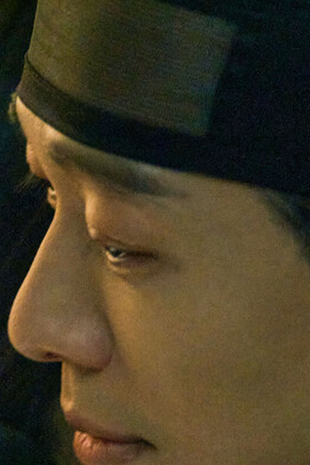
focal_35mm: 382
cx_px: 136
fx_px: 4934
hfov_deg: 3.6
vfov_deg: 5.4
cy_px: 503
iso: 5000
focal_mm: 112
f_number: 2.8
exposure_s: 1/80
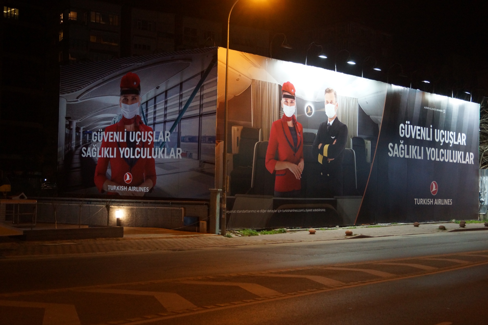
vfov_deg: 29.9
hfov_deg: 43.6
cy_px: 162
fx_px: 610
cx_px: 244
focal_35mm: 45
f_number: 4.5
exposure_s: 1/60
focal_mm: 30
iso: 1600
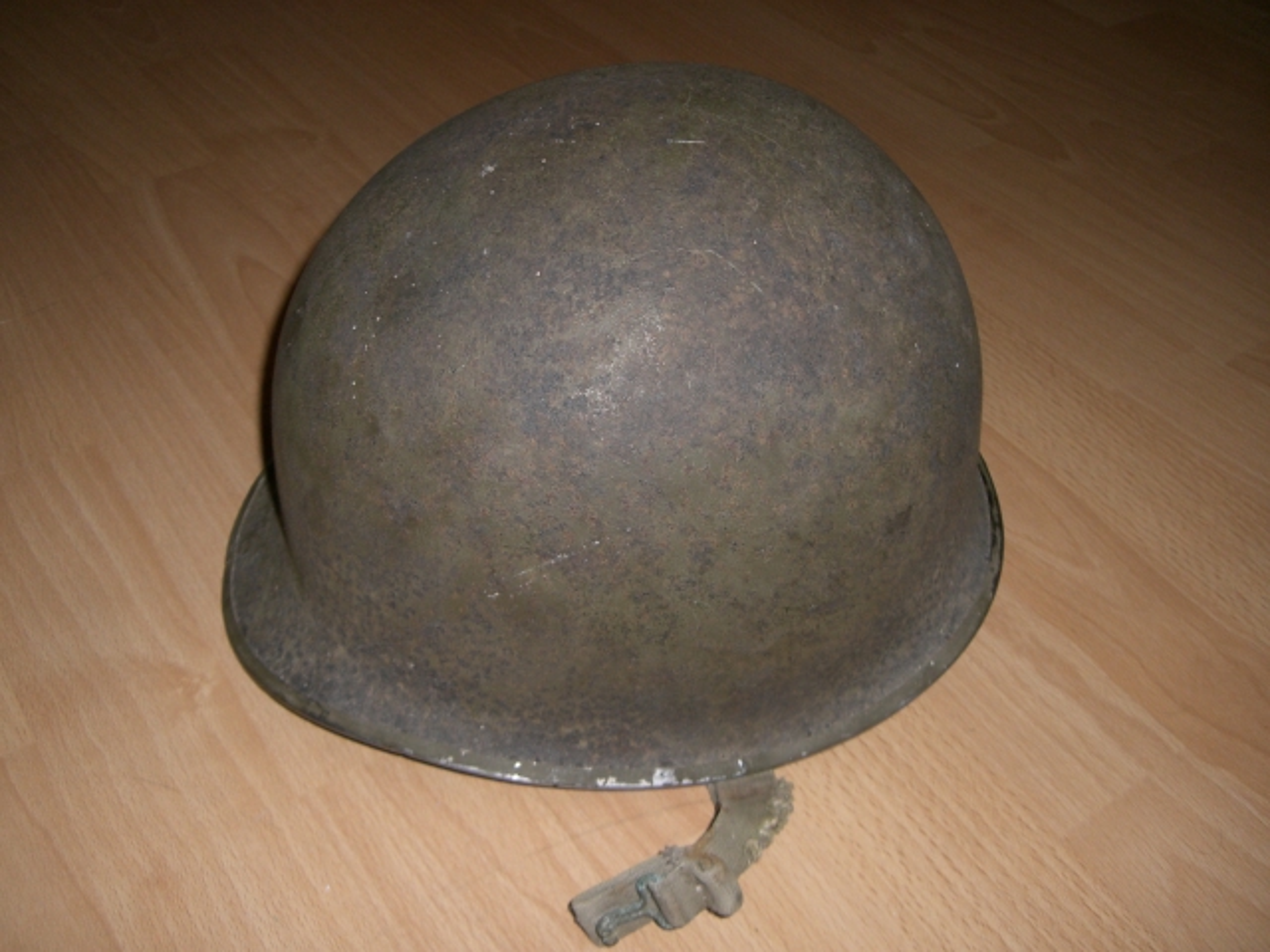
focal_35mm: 38
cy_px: 476
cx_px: 635
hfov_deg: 49.0
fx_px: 1394
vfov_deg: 37.7
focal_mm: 6.2
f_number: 2.7
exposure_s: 1/60
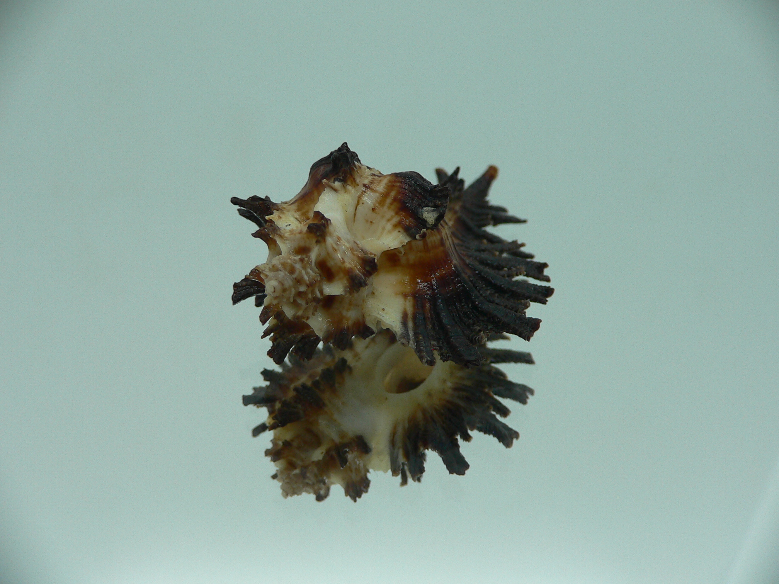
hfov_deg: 52.6
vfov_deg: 40.7
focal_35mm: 35
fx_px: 788
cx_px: 390
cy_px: 292
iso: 80
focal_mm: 4.6
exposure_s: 1/60
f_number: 2.8
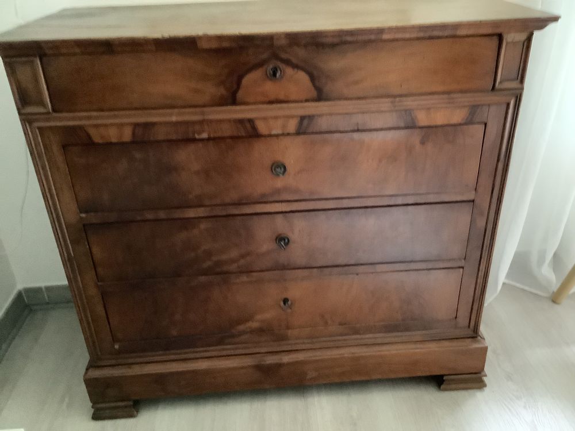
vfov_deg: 45.4
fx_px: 515
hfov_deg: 58.4
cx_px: 288
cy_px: 216
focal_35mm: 31
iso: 640
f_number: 2.4
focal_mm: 3.3
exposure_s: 1/17
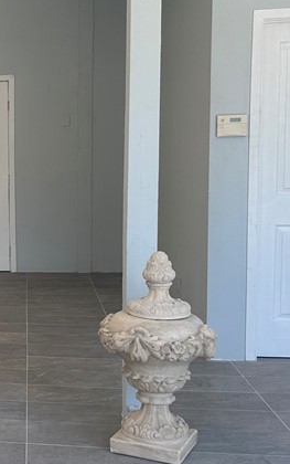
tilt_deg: -6.6
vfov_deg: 32.9
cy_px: 225
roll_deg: +2.1
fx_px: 783
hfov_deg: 18.3
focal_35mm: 62
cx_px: -160
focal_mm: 6.86
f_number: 1.78
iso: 80
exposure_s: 1/279
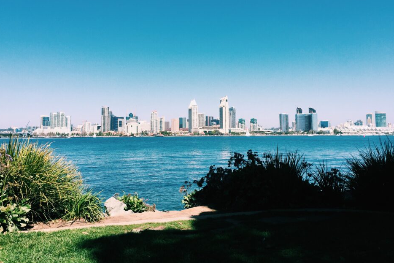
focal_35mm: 31
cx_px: 197
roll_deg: -0.4
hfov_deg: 60.3
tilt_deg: +3.6
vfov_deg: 42.2
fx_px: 339
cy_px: 112
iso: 32
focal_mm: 4.15
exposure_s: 1/1980
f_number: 2.2
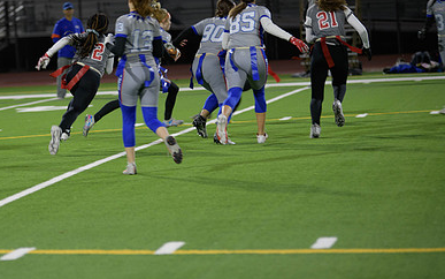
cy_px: 92
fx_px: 2596
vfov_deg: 6.1
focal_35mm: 214
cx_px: 116
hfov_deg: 9.8
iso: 720
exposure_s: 1/200
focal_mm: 140
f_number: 2.8
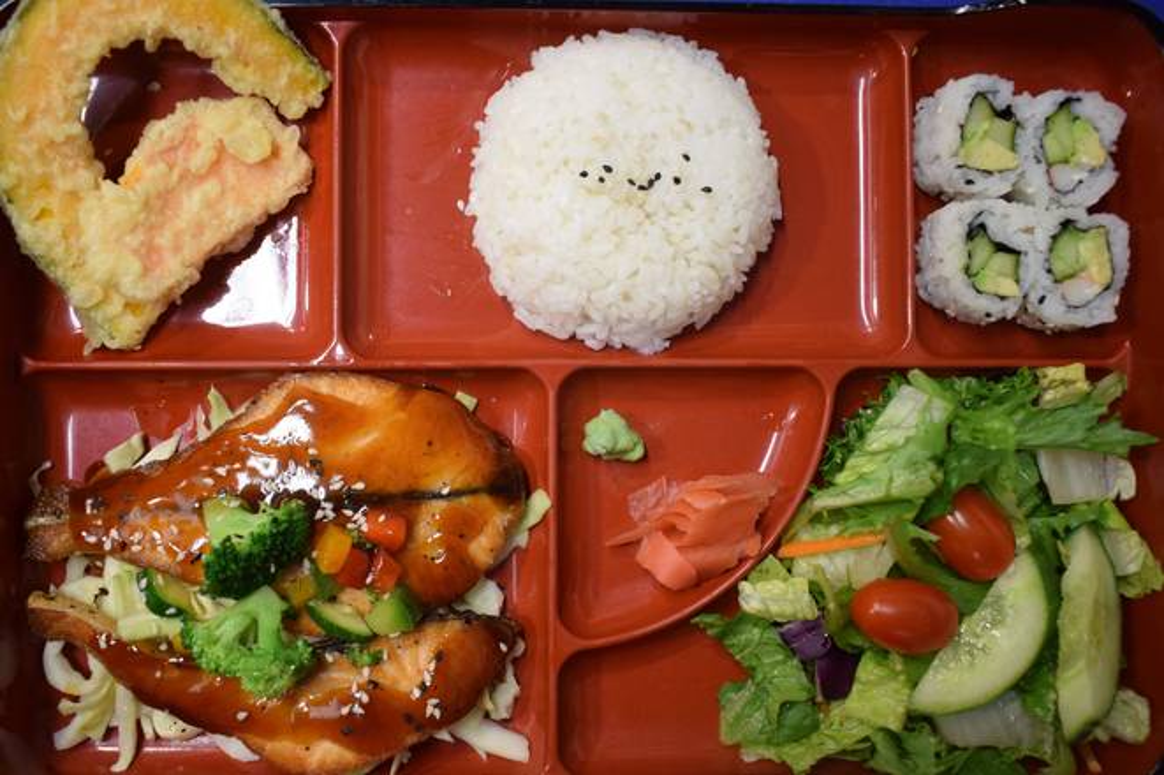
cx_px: 582
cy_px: 388
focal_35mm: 27
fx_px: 873
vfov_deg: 47.9
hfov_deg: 67.4
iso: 1000
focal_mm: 18
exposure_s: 1/60
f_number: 3.5
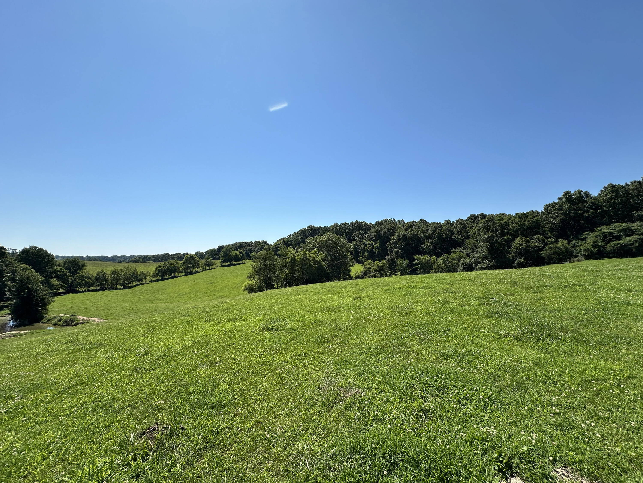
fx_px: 260
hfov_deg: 102.1
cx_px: 322
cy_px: 242
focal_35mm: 14
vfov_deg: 85.7
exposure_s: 1/2959
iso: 50
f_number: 2.2
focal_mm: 2.22
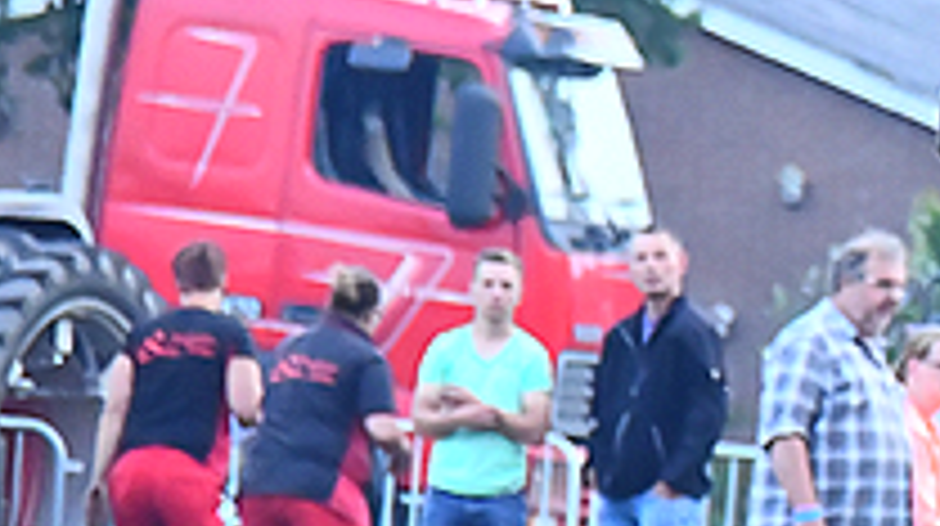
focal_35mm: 1384
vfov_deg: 0.9
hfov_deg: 1.6
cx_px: 1673
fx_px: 34457
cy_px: 317
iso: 1600
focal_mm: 230
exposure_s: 1/100
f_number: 5.6
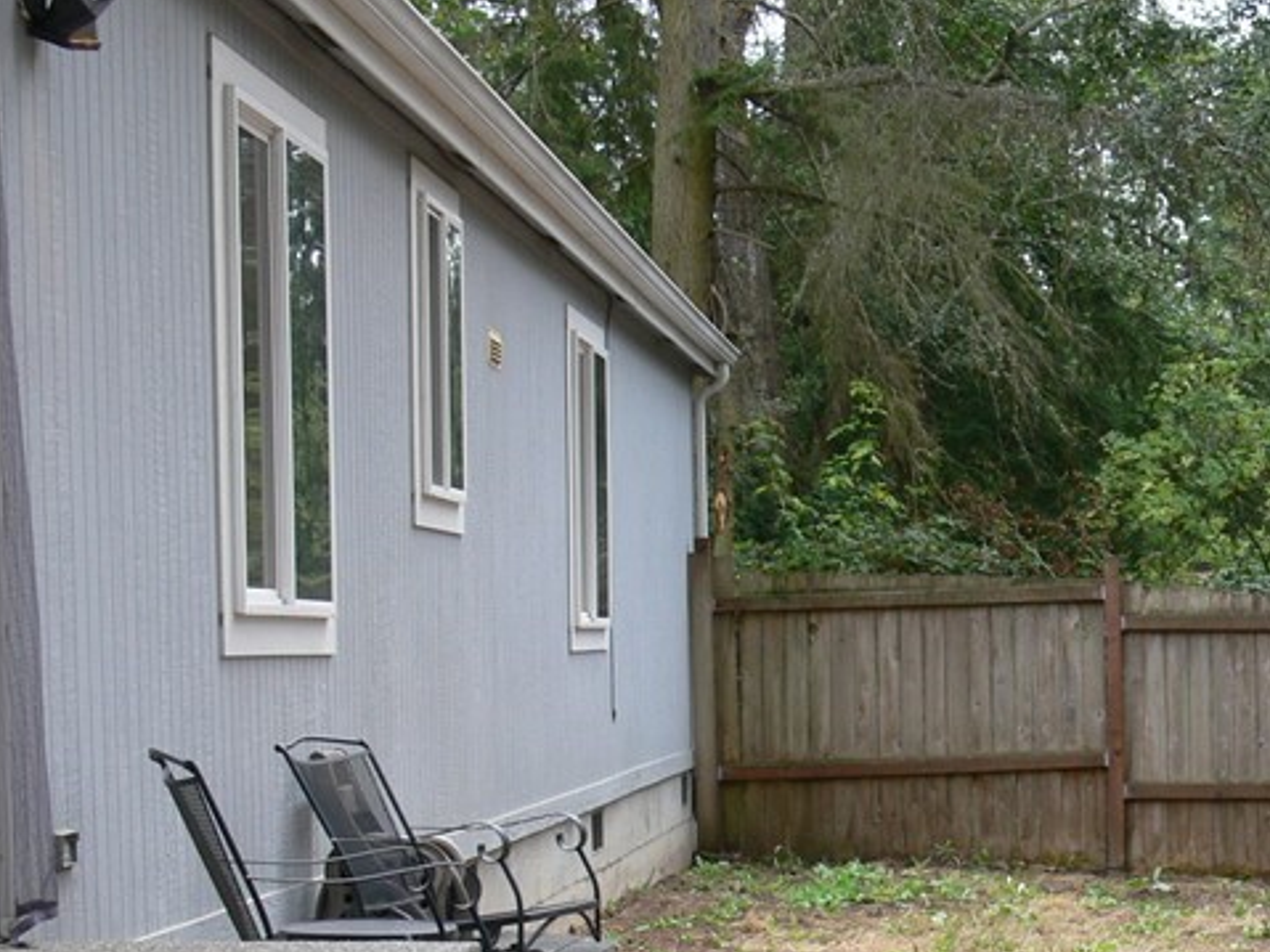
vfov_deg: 15.9
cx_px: 1243
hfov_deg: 20.7
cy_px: 790
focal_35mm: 92
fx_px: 3374
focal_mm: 9.1
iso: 80
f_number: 4
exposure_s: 1/125
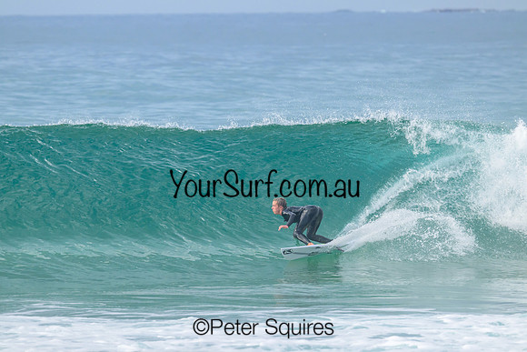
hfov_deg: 3.9
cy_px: 176
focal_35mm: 530
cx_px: 264
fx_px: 7760
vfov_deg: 2.6
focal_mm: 530
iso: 1600
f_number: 10
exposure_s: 1/2000
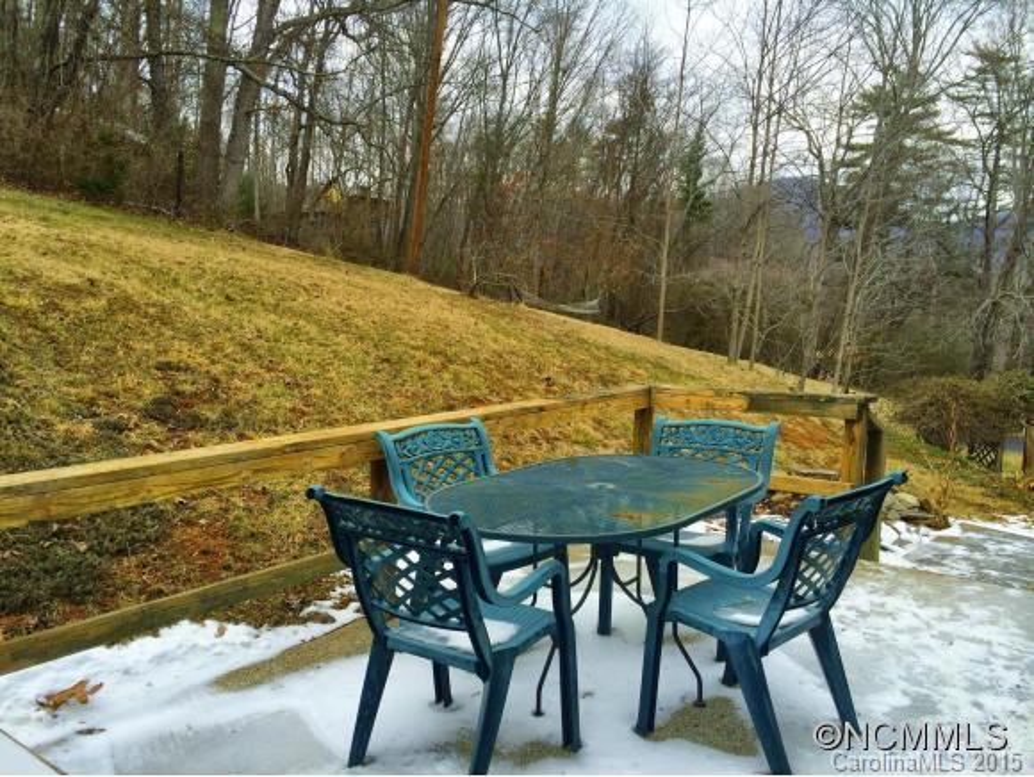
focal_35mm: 30
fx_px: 897
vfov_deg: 46.9
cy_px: 388
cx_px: 517
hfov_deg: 59.9
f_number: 2.2
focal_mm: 4.12
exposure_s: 1/387
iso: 32
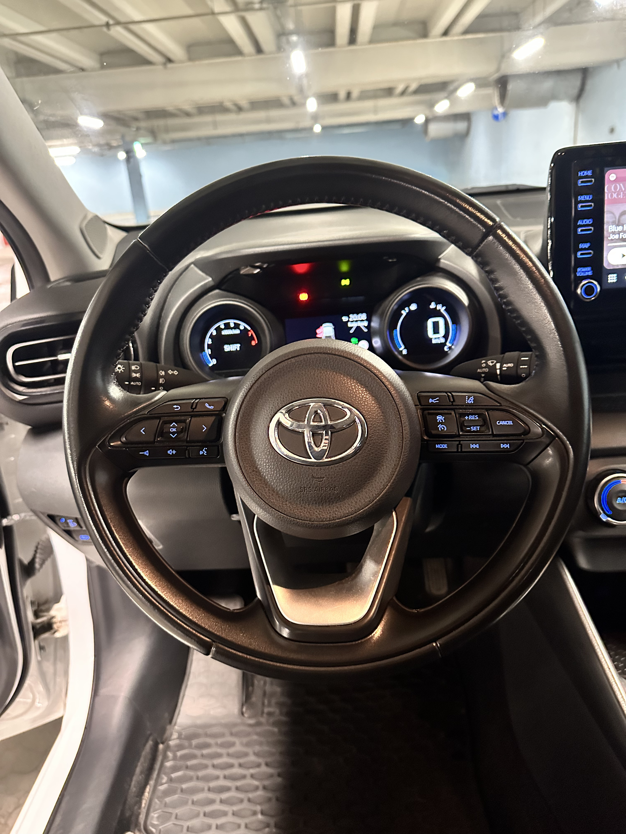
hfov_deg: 56.8
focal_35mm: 24
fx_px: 579
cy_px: 417
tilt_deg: -22.2
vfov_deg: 71.6
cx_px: 313
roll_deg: +4.4
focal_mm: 6.86
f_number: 1.78
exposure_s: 1/25
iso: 800
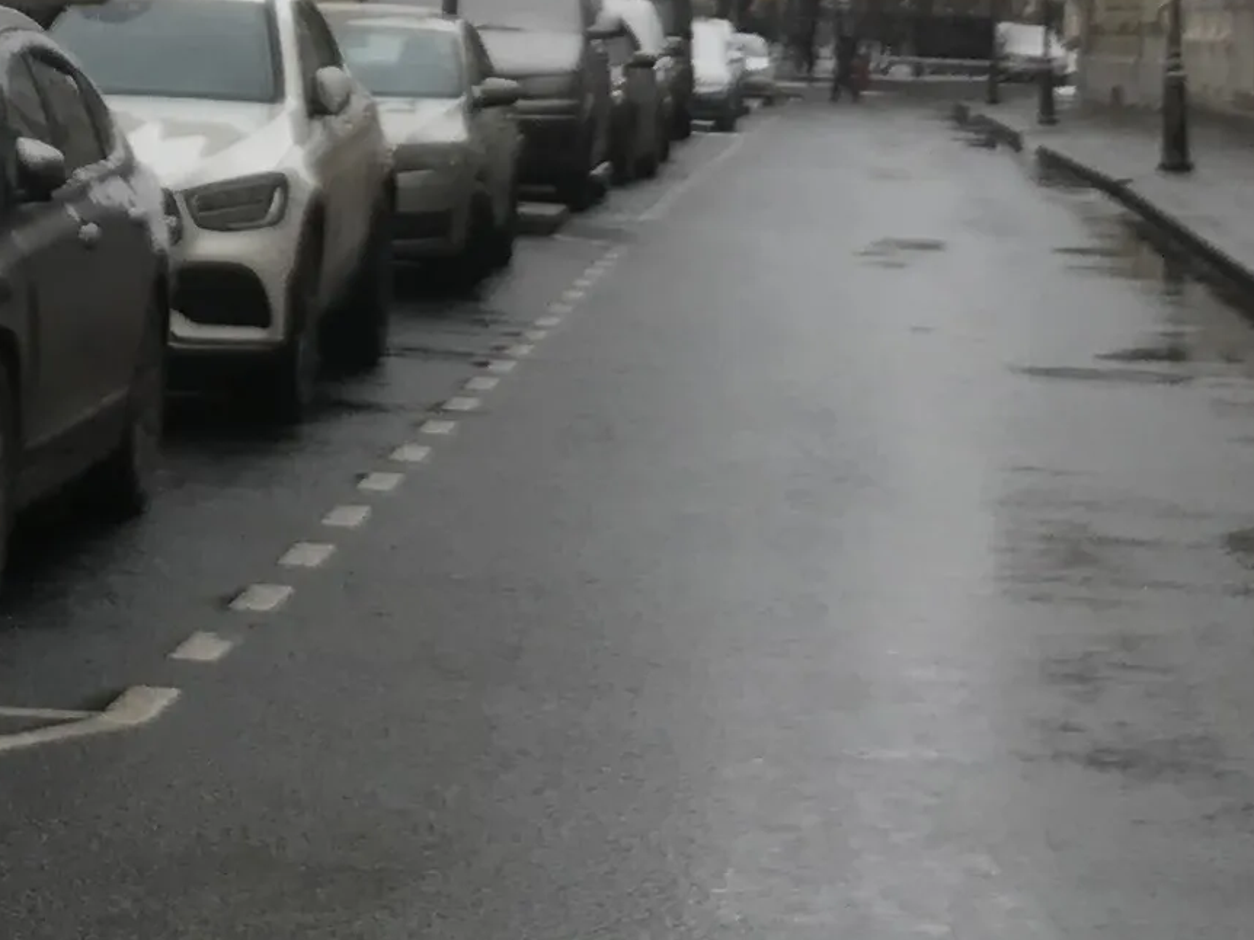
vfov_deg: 10.8
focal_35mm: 131
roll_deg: -1.7
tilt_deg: +7.2
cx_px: 624
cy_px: -591
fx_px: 4744
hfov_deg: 15.1
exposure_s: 1/106
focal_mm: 3.99
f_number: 1.8
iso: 20
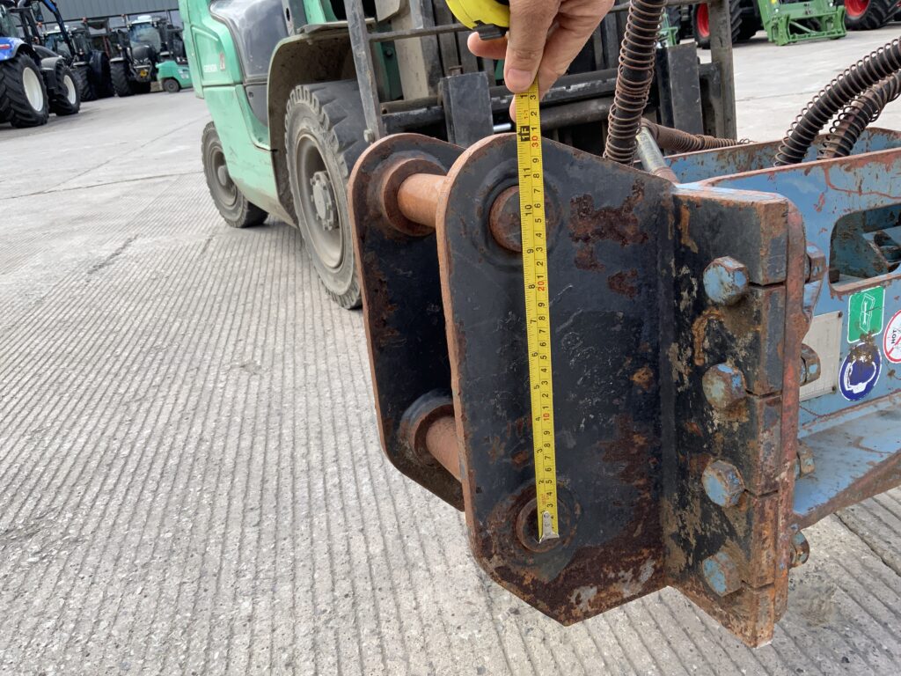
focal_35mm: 29
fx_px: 755
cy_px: 338
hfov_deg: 61.7
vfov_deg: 48.2
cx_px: 450
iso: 16
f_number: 1.8
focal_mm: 3
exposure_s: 1/495
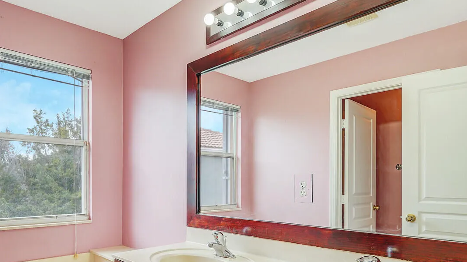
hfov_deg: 71.8
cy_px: 183
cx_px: 193
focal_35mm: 26
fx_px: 319
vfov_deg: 43.8
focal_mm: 16.5
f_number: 5.6
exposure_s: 1/160
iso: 320
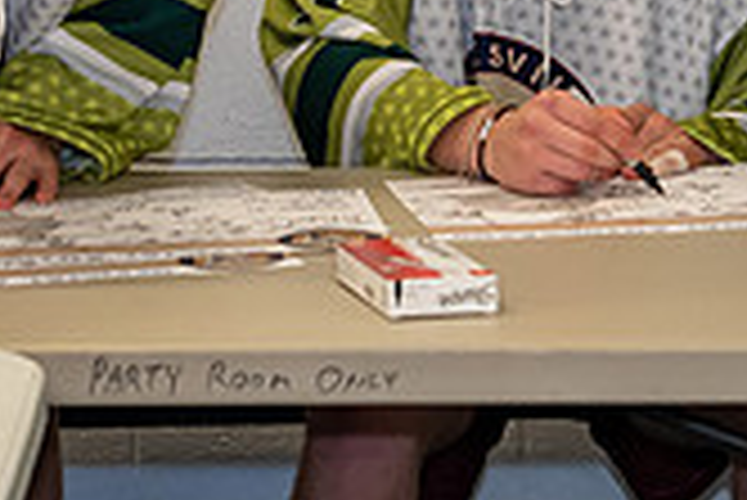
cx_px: 739
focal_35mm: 219
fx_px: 4548
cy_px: -188
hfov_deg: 9.3
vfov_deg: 6.2
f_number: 3.5
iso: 1250
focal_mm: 36
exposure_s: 1/160
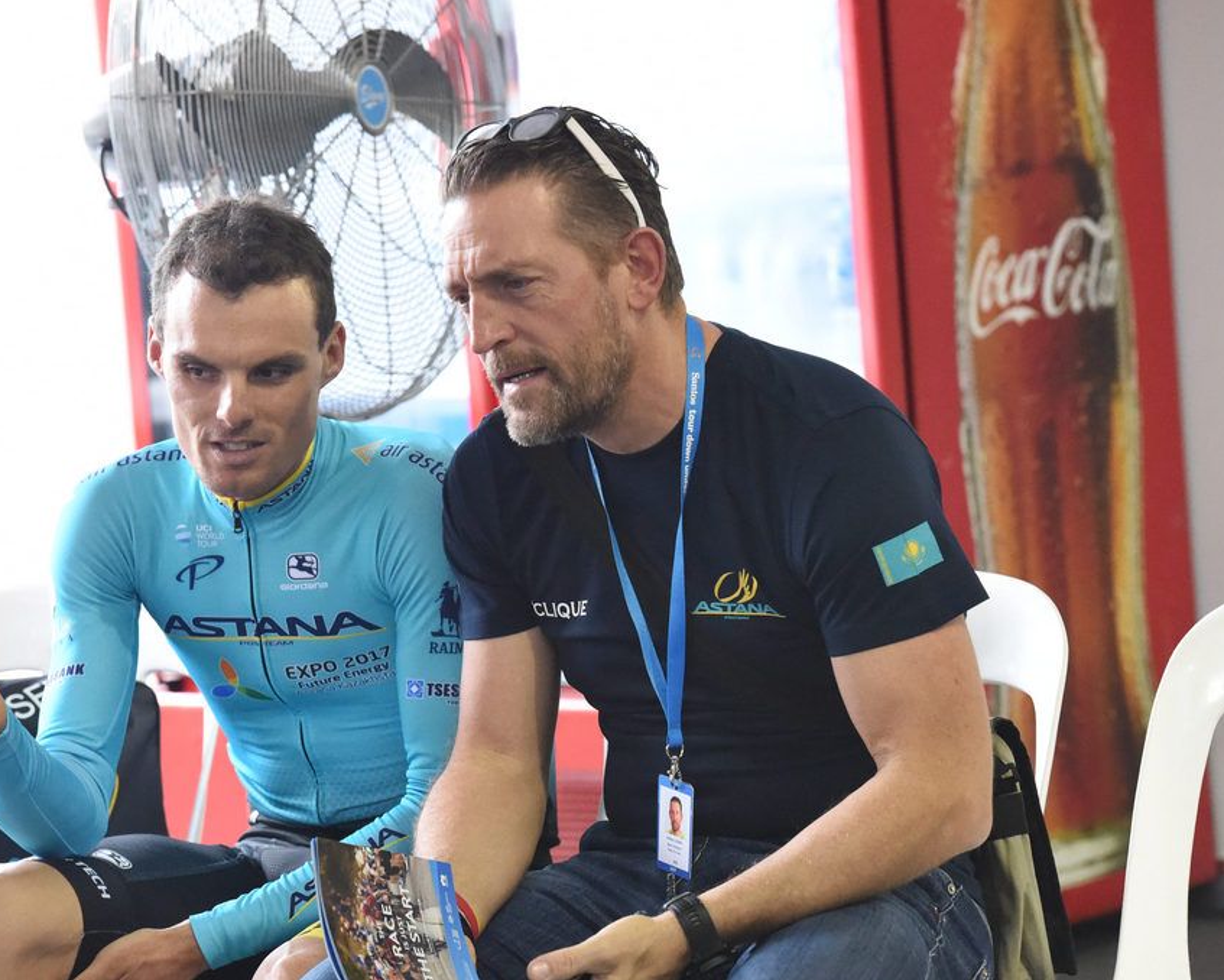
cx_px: 571
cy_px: 489
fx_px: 7392
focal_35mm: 204
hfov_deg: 9.5
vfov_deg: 7.6
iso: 16000
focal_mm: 180
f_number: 6.3
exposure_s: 1/400
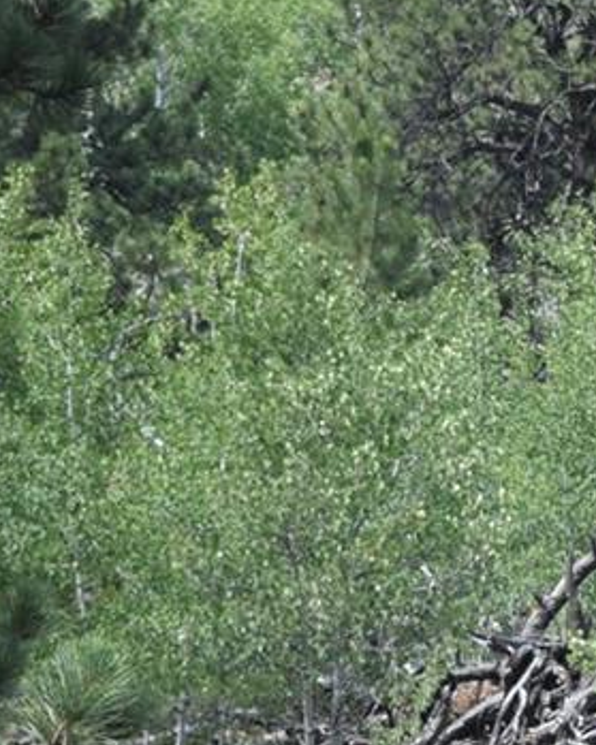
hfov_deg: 4.3
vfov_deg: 5.4
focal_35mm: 355
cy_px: 92
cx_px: 1038
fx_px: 7834
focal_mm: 55
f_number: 8
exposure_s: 1/250
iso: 220
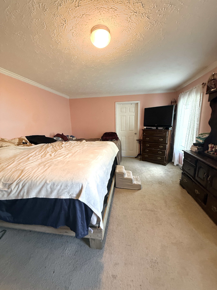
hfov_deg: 85.7
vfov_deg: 102.1
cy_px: 145
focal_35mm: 14
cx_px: 108
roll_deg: -2.6
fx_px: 117
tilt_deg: -8.9
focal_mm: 2.22
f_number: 2.2
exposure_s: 1/60
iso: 400
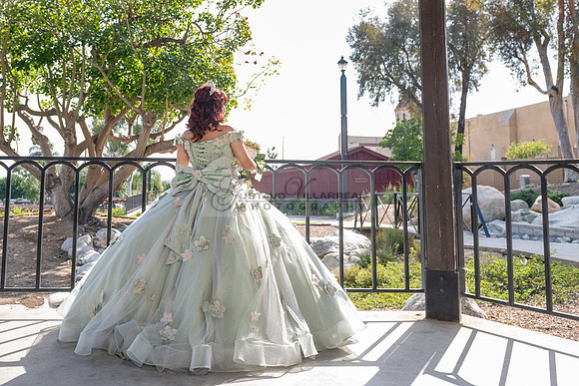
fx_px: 523
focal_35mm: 33
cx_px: 235
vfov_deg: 40.0
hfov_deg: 57.5
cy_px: 128
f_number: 5
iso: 200
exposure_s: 1/250
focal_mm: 24
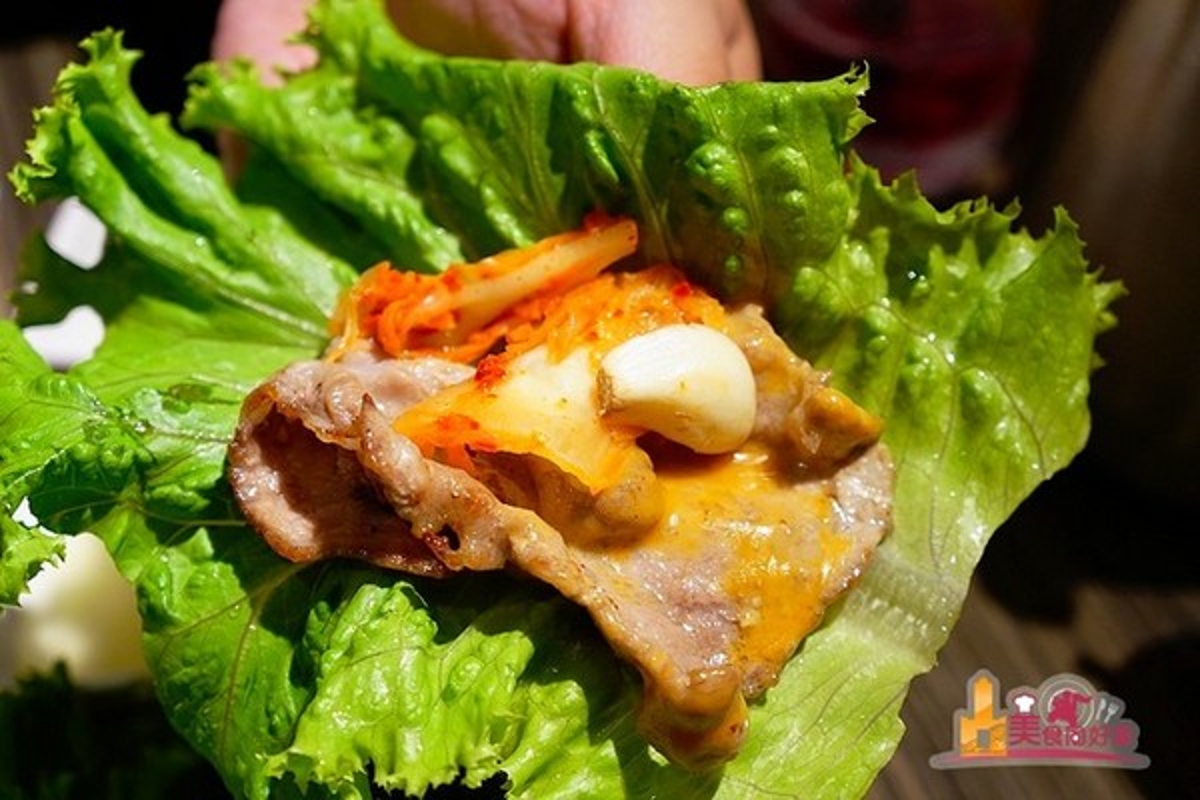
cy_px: 400
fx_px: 1600
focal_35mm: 48
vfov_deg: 28.1
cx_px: 600
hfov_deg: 41.1
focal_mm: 32
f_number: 4
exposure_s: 1/60
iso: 800
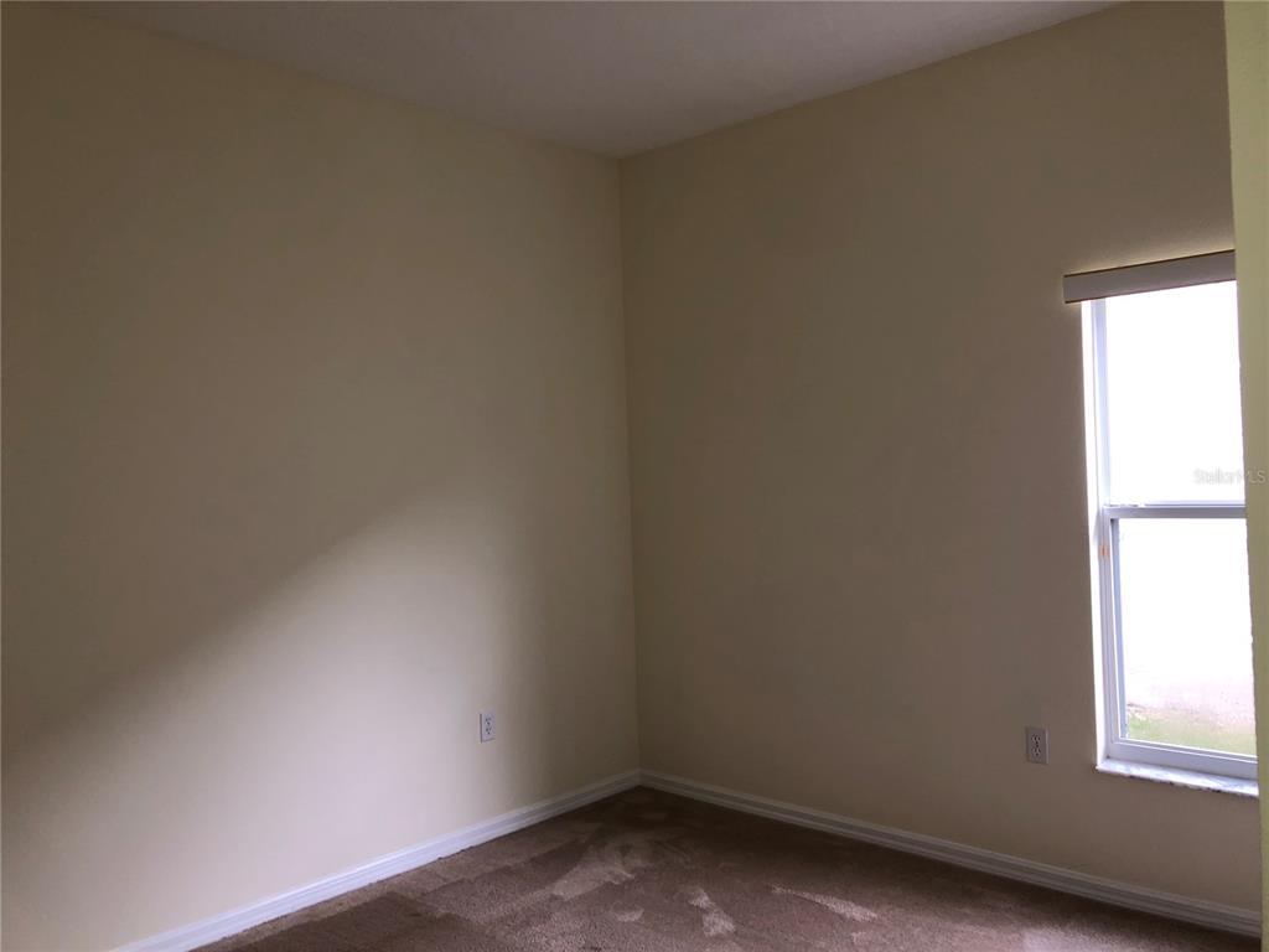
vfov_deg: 49.7
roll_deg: +1.7
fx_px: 1026
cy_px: 476
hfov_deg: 63.4
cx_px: 634
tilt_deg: -2.3
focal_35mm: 28
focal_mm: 3.99
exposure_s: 1/20
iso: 25
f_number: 1.8
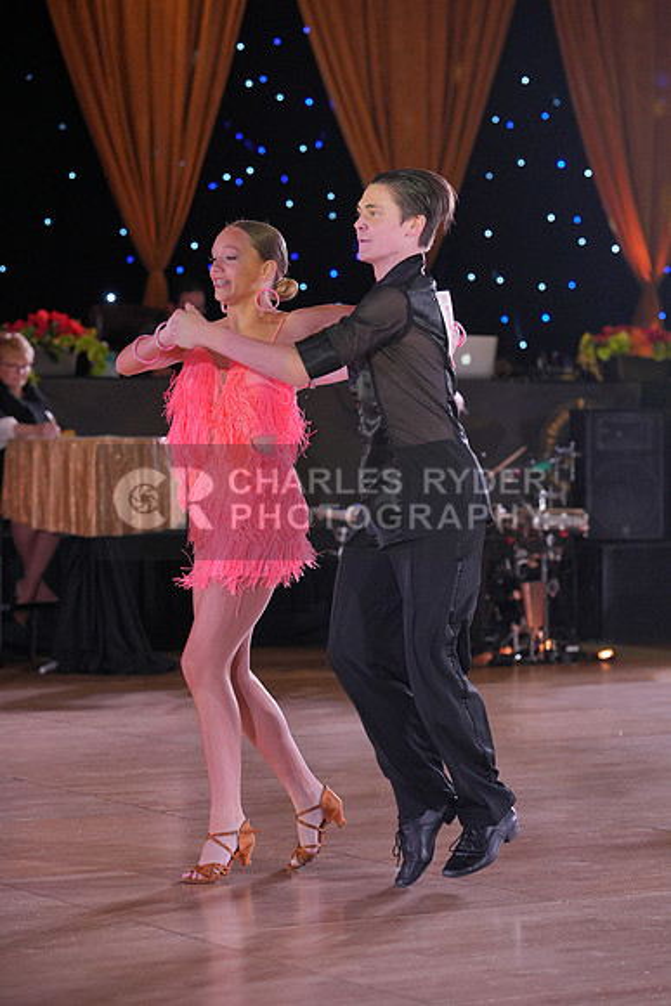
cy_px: 503
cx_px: 336
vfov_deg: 18.6
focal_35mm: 110
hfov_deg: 12.5
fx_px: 3073
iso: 2000
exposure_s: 1/500
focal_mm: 110
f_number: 4
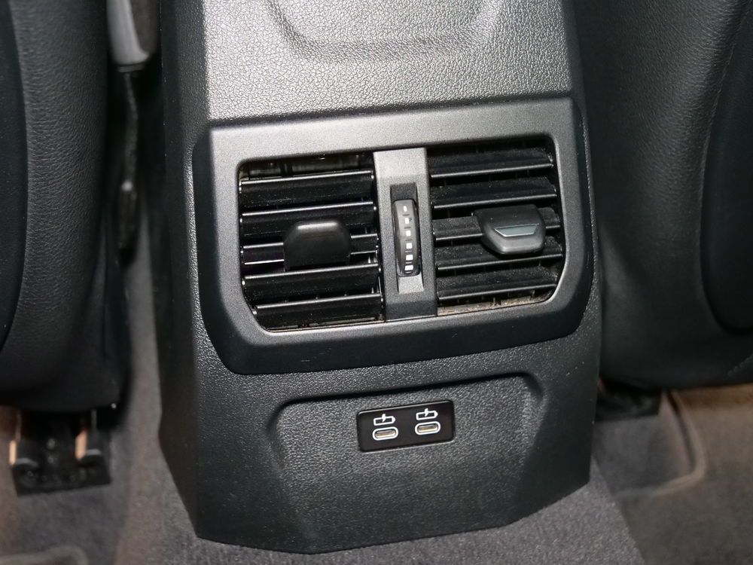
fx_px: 1175
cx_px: 376
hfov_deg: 35.5
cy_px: 282
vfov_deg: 27.0
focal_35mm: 54
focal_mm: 27
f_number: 3.6
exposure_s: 1/15
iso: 3200
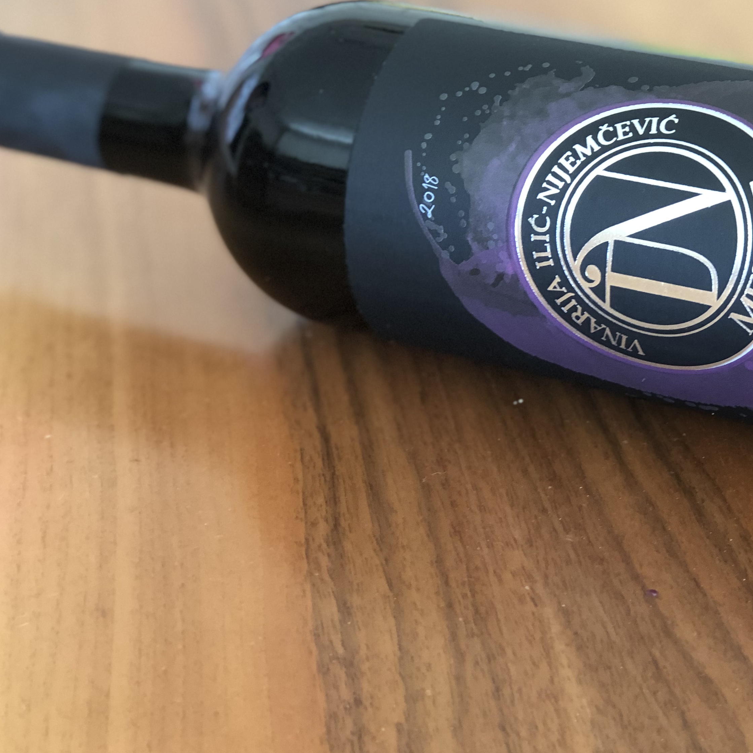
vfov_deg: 19.0
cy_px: 267
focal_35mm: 91
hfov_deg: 18.8
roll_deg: +0.5
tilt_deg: -30.3
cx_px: 636
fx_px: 2240
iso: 125
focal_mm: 6.6
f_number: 2.8
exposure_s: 1/33
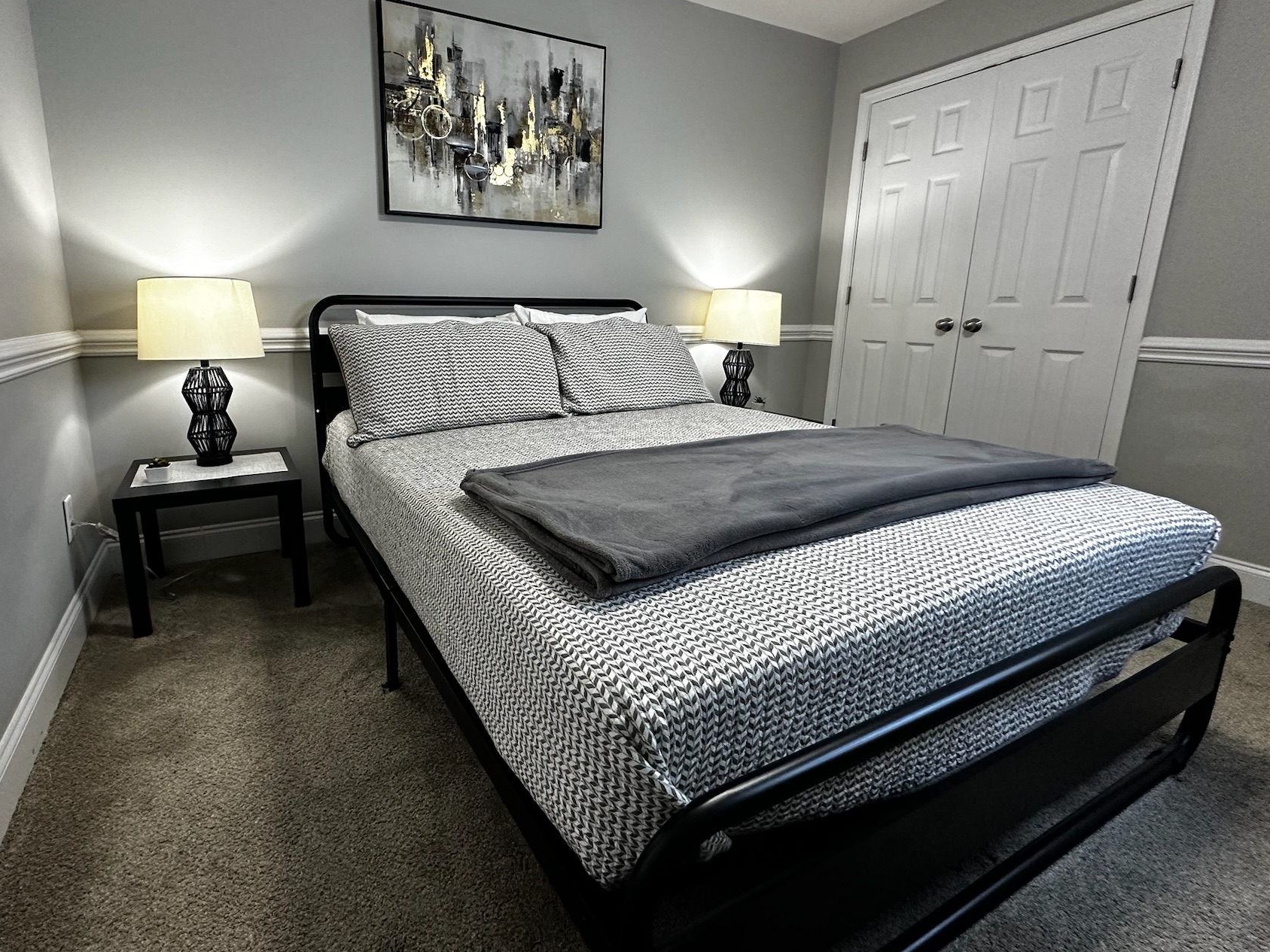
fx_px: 624
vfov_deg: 74.6
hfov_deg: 90.3
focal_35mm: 17
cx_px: 531
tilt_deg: -11.6
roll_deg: -0.9
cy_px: 442
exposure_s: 1/120
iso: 250
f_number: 2.2
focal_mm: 2.22
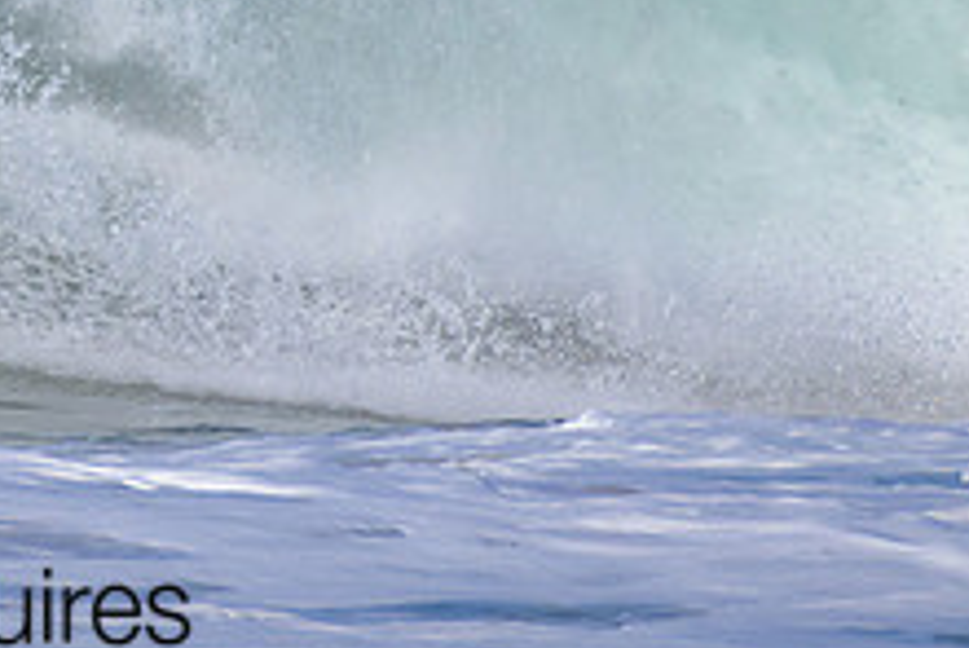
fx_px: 70943
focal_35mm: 2634
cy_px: -126
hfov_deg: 0.8
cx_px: -150
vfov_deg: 0.5
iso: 1250
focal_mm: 1000
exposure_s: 1/3200
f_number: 11
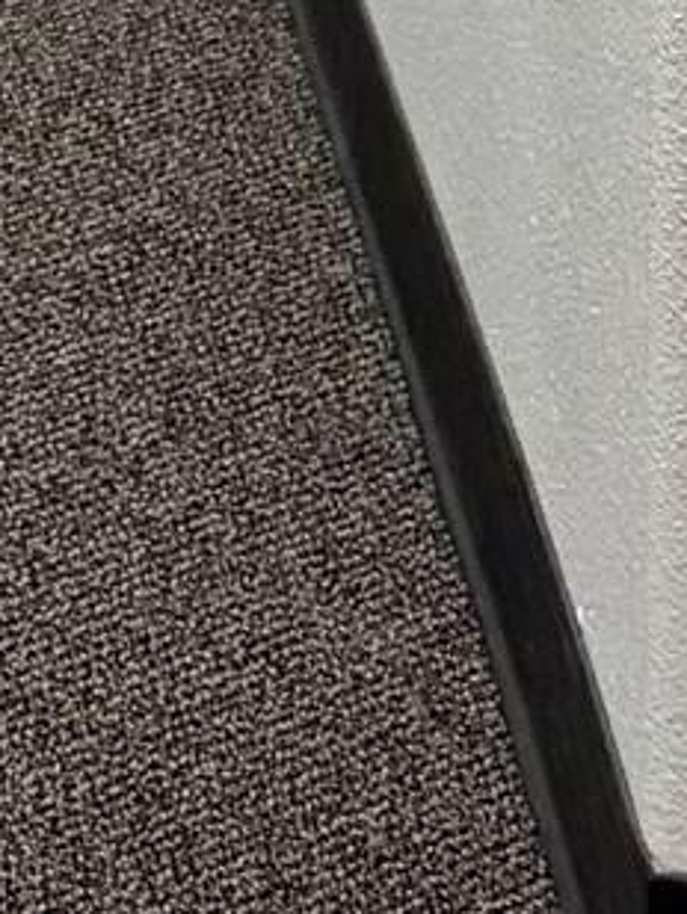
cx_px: -1081
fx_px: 5130
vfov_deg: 8.4
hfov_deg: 7.1
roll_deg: +2.7
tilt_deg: -5.5
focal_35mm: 194
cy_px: -1926
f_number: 1.6
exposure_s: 1/60
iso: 80
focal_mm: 5.96
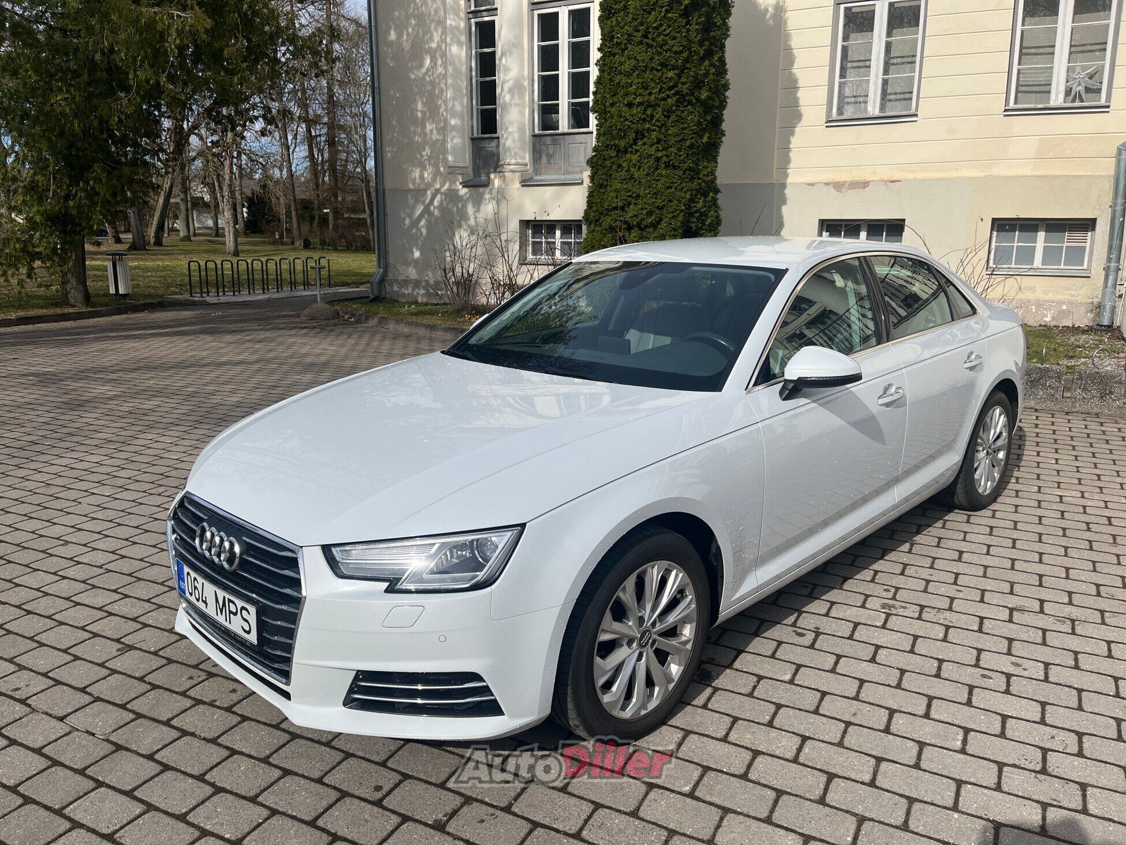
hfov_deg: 67.3
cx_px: 563
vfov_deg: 53.1
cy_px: 422
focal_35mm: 26
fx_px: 846
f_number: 1.6
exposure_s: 1/5848
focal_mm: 5.1
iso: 50
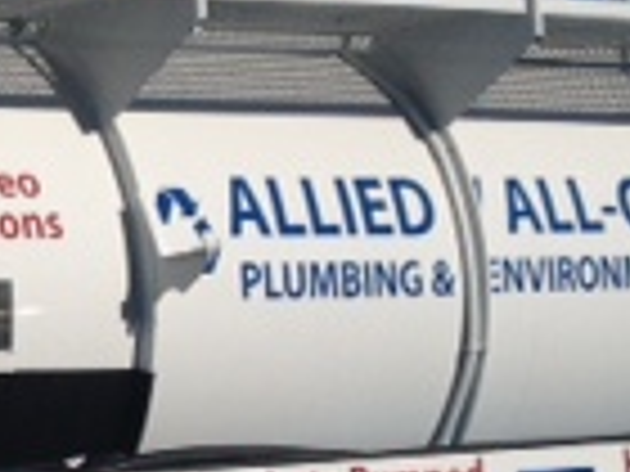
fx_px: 2912
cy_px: 512
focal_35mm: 160
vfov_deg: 9.2
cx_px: -374
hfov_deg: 11.7
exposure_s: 1/5525
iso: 50
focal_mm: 4.28
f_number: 2.4
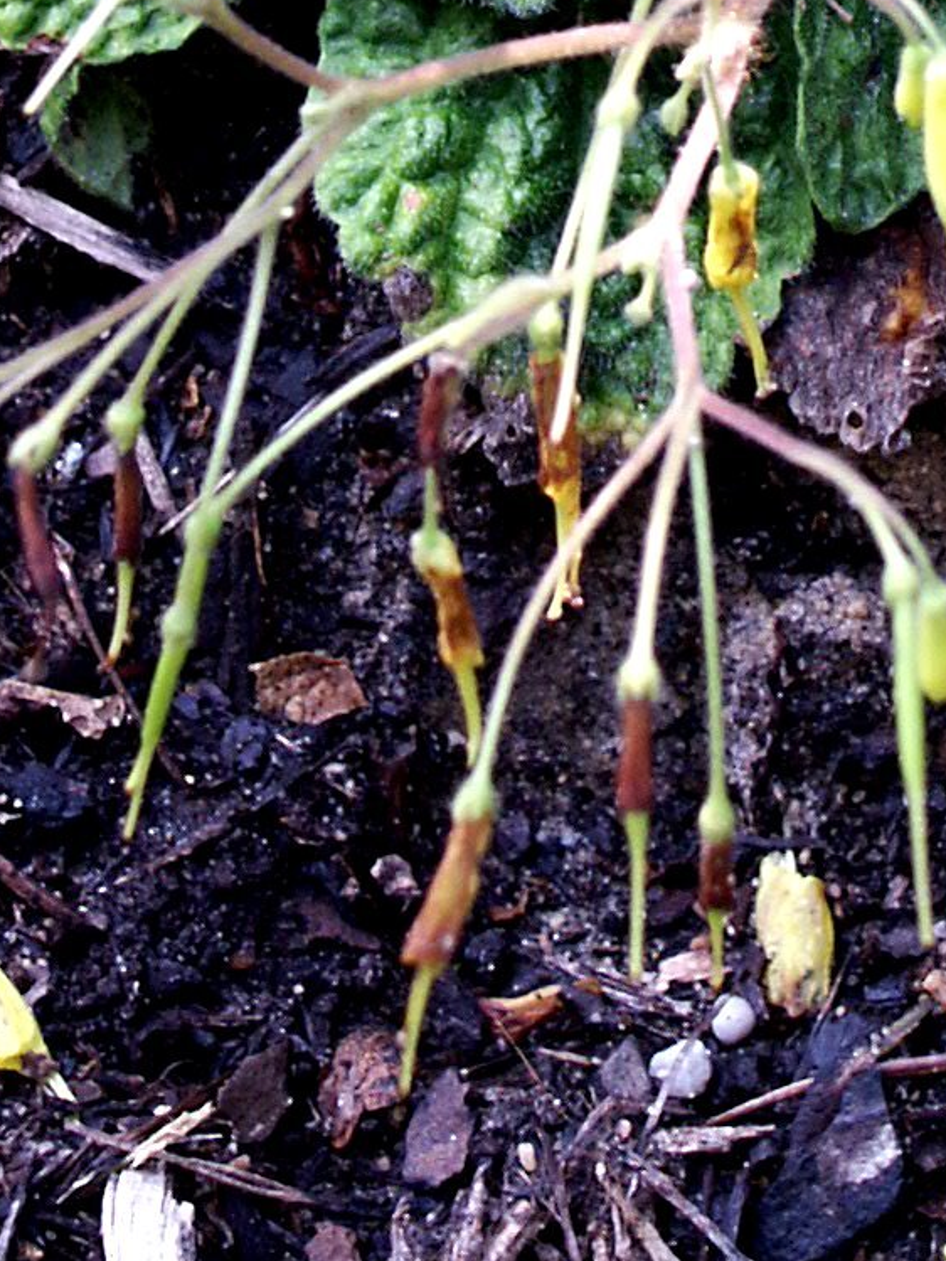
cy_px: -593
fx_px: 10710
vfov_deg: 6.7
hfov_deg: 5.1
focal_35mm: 294
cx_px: 800
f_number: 3.5
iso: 100
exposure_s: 1/90
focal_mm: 21.3
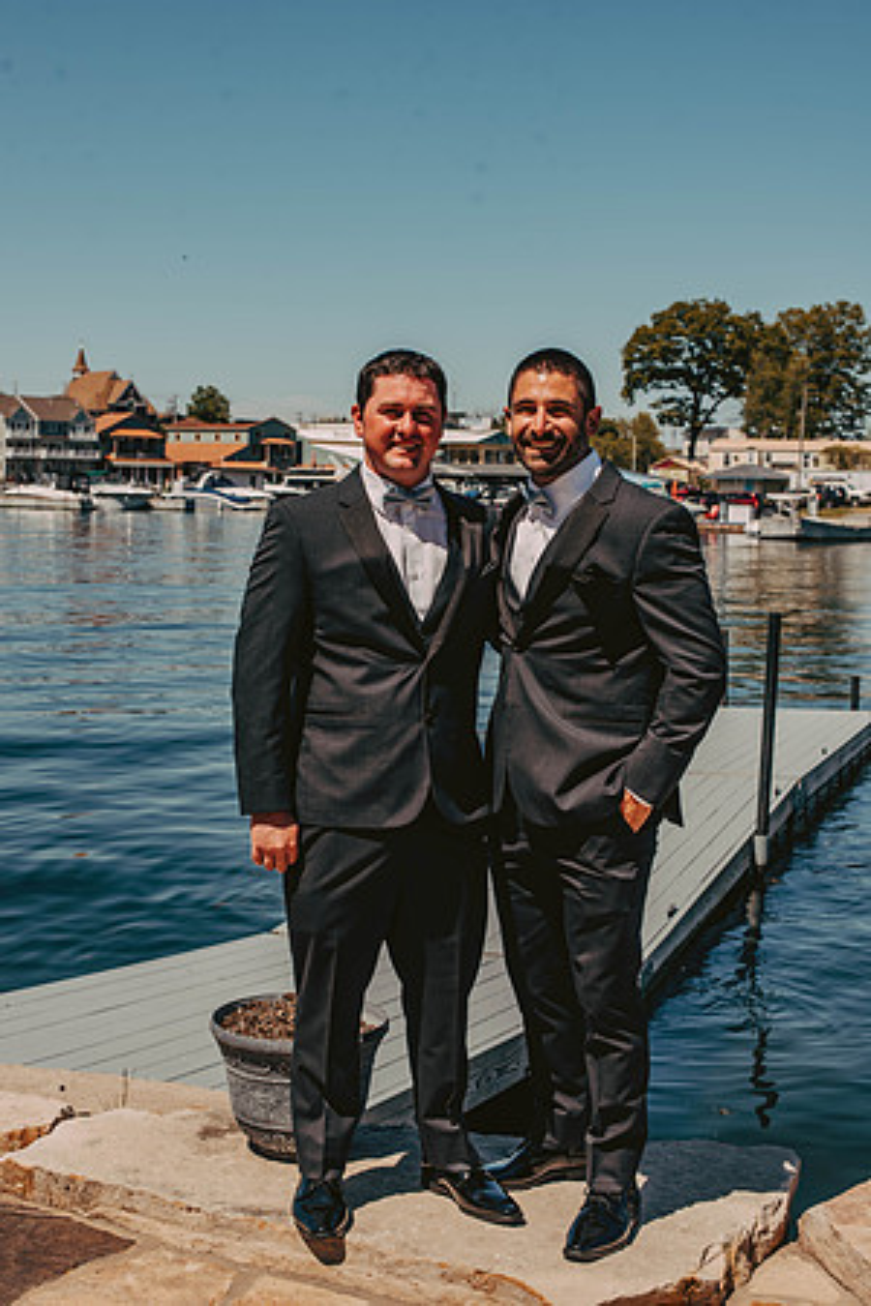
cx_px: 436
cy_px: 653
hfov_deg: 27.0
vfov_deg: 39.6
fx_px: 1814
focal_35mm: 50
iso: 125
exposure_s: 1/500
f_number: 6.3
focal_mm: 50
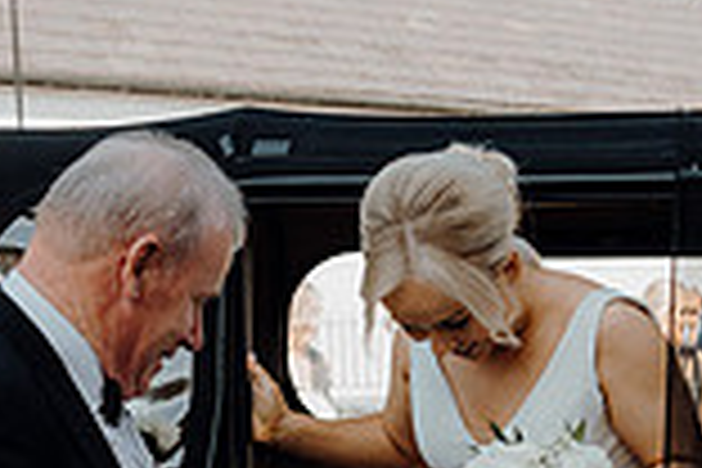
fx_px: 1735
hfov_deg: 22.8
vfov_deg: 14.6
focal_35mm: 89
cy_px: 628
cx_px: 405
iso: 125
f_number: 3.2
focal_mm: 24
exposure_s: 1/640
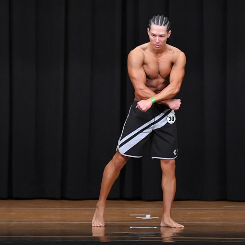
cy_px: 123
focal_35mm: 327
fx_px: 2618
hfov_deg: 5.4
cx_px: 153
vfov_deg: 5.4
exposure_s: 1/400
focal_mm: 170
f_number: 5.6
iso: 8000
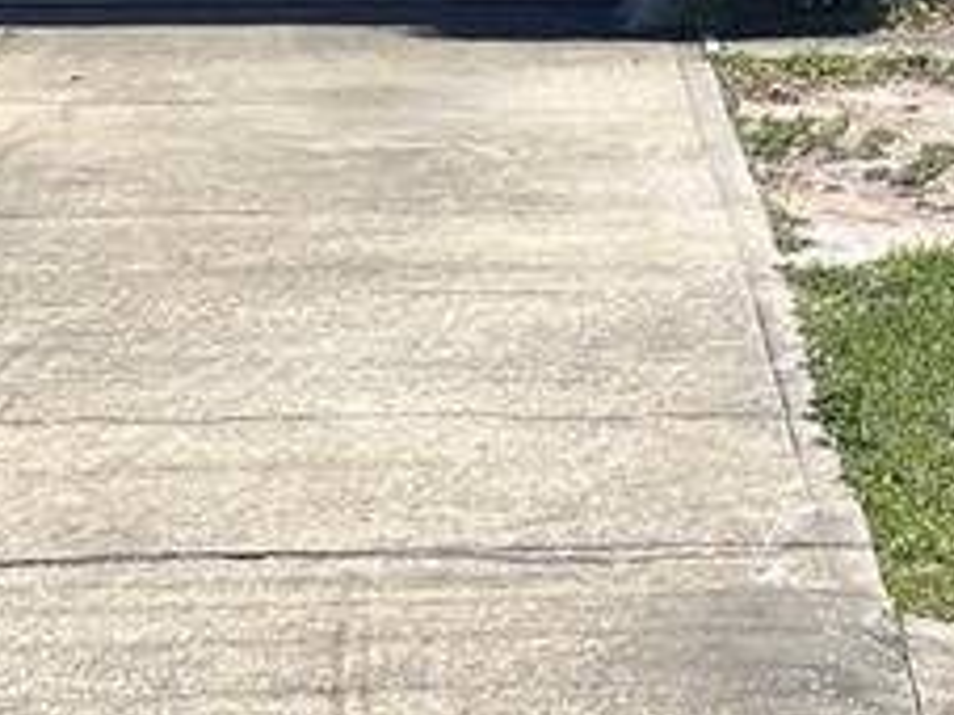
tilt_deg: +1.5
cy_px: -210
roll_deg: +1.2
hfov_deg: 8.4
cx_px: 1046
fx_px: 6473
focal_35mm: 235
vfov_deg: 6.3
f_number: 1.6
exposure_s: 1/2342
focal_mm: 5.96
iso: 40
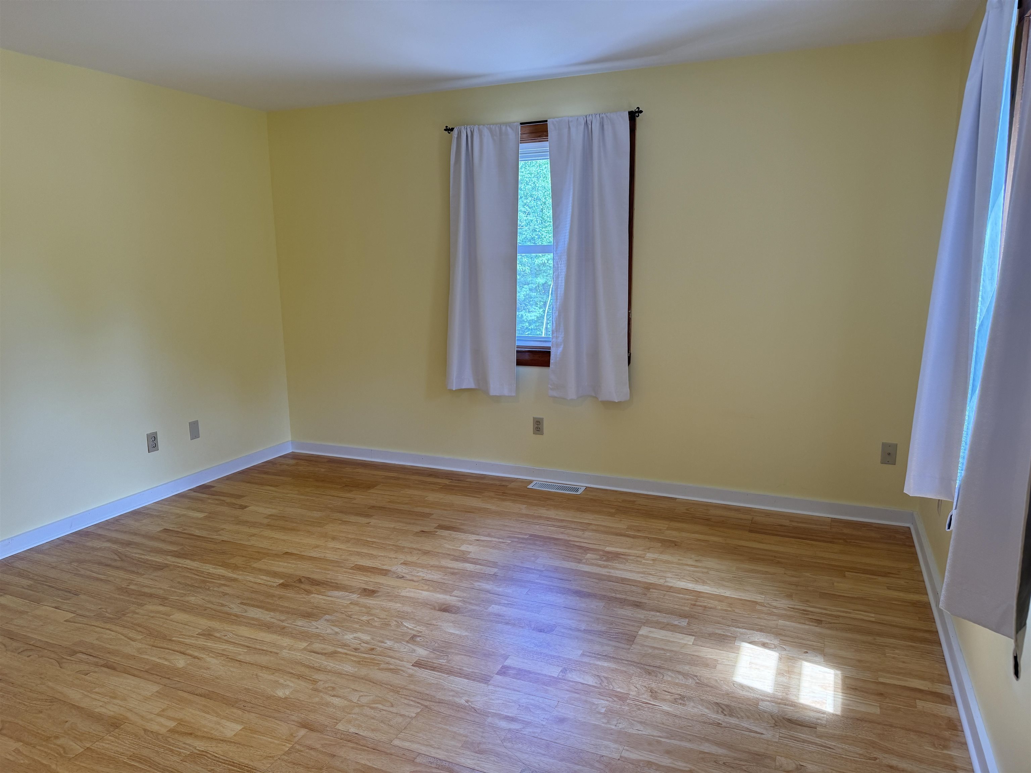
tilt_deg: -10.0
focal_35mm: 24
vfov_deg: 56.8
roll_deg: +1.2
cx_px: 516
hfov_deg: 71.6
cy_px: 386
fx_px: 715
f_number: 1.78
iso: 100
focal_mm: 6.76
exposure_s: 1/120
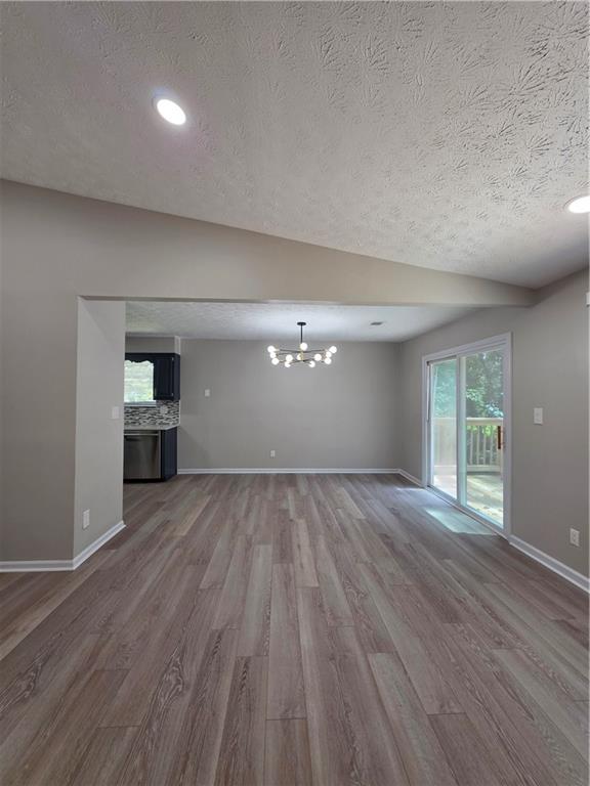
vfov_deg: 106.2
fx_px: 295
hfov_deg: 89.9
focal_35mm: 13
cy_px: 393
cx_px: 295
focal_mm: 2.2
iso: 125
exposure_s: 1/120
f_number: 1.9
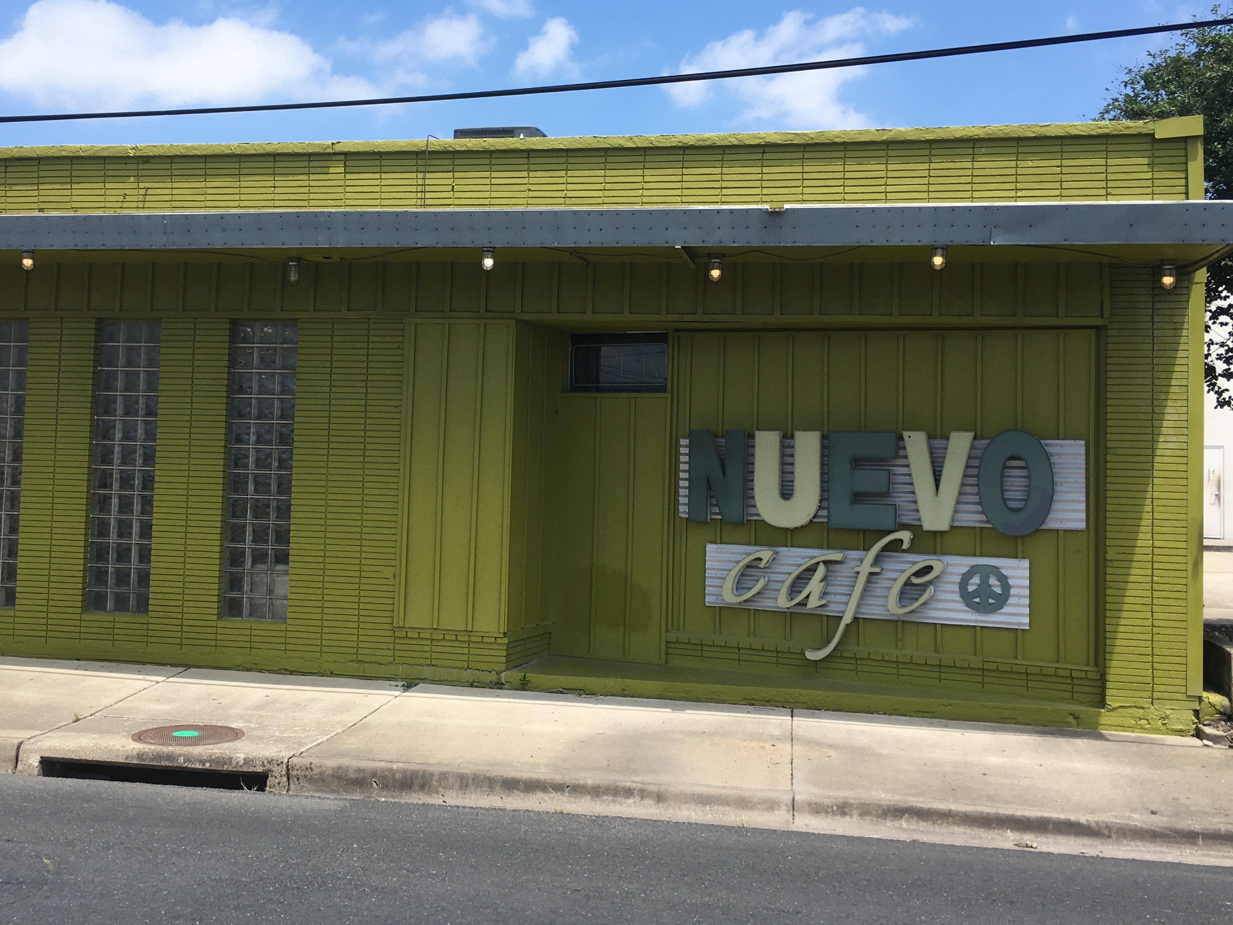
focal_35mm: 39
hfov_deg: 47.7
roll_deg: -1.1
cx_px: 513
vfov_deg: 36.8
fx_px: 1389
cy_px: 413
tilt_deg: +3.0
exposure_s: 1/1026
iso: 25
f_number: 2.2
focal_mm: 4.15
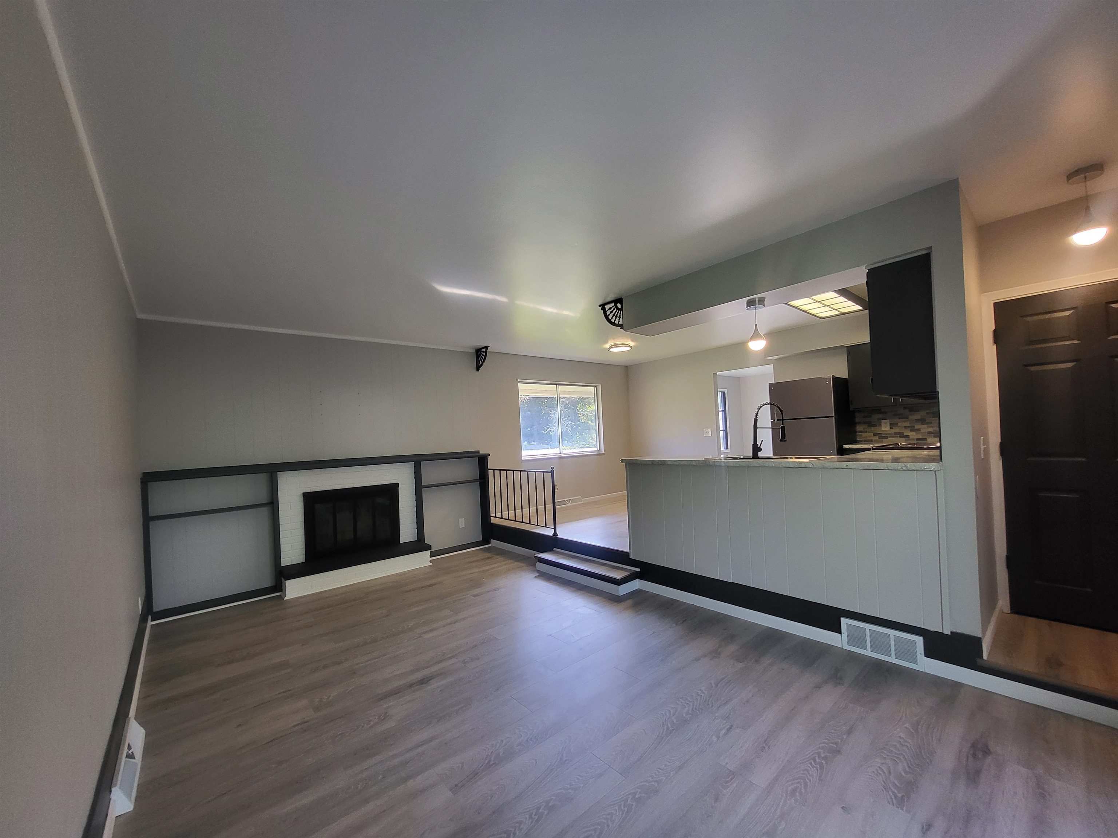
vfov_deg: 89.9
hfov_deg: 106.2
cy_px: 419
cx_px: 559
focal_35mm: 13
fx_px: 420
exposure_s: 1/60
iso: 160
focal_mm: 1.74
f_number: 2.2
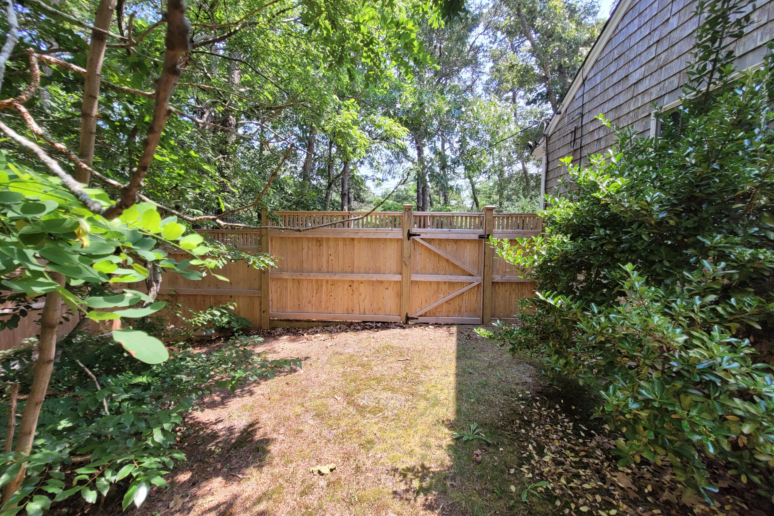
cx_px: 378
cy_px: 240
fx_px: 301
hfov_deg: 104.2
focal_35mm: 14
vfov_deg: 81.1
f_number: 2.2
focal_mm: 1.74
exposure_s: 1/227
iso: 40
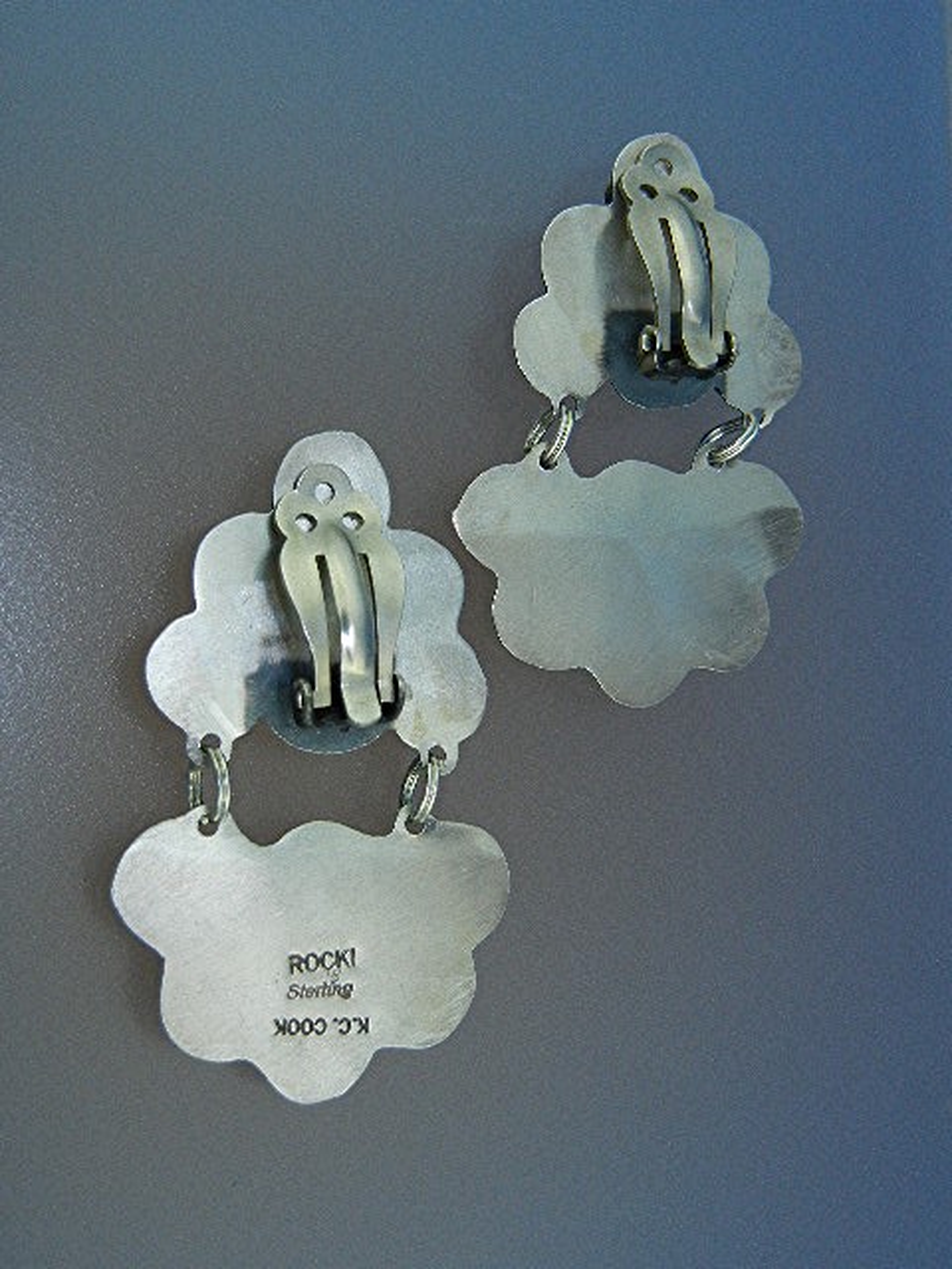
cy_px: 634
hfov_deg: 24.8
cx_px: 476
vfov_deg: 32.7
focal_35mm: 59
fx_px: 2163
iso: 200
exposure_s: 1/30
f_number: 4
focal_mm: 10.6
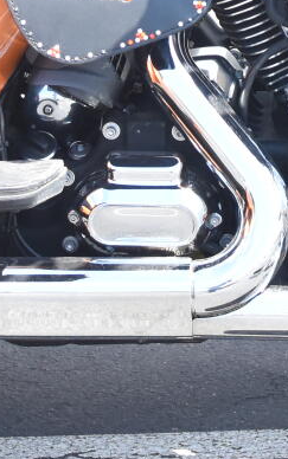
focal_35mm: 276
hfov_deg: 4.8
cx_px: 132
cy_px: -185
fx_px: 3456
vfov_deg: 7.5
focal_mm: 35
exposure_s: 1/1250
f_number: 4.5
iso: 800
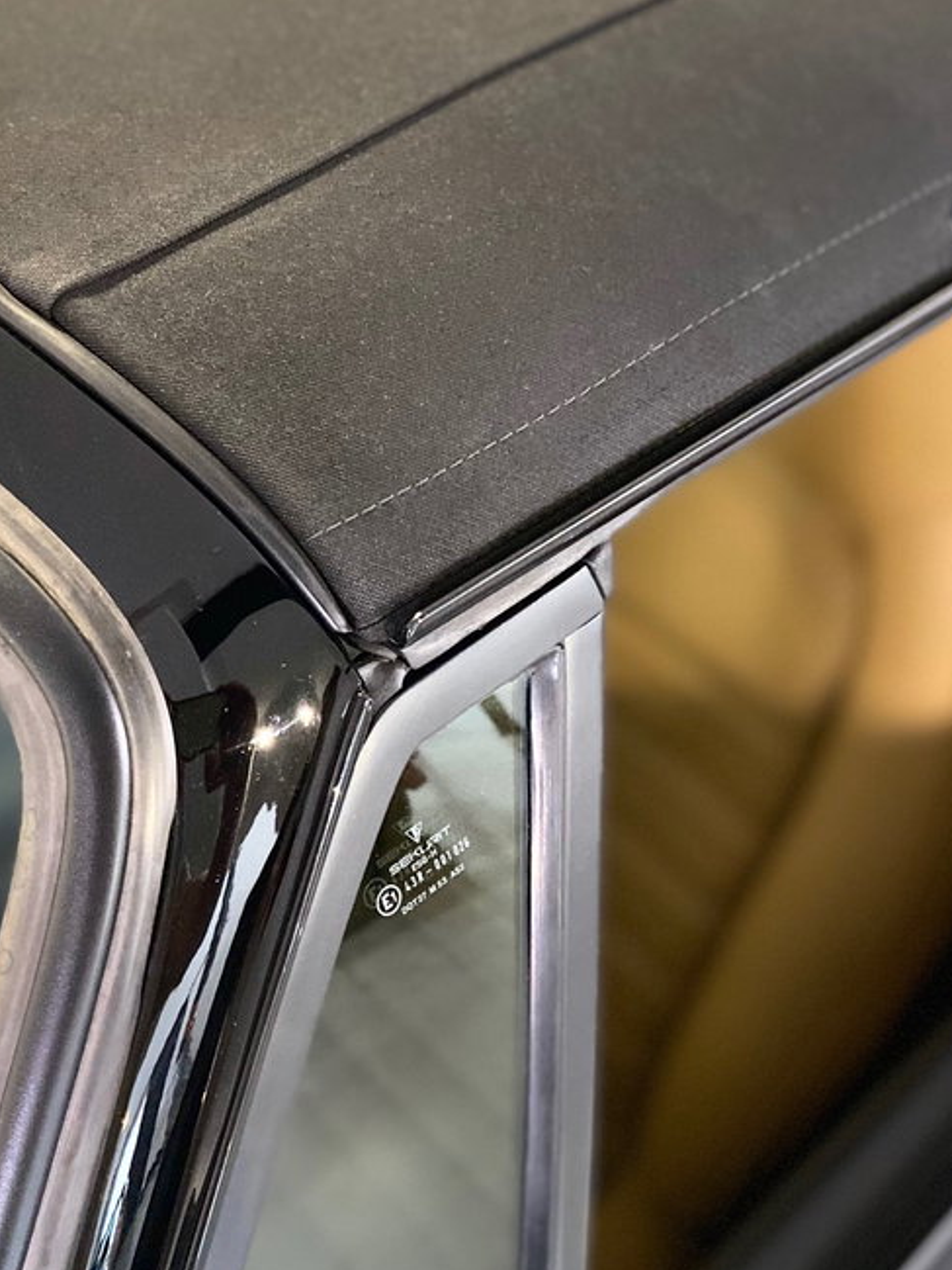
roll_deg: +2.9
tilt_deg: -41.4
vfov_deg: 45.6
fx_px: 1503
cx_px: 262
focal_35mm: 41
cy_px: 544
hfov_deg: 34.5
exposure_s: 1/30
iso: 800
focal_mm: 4.25
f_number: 1.8
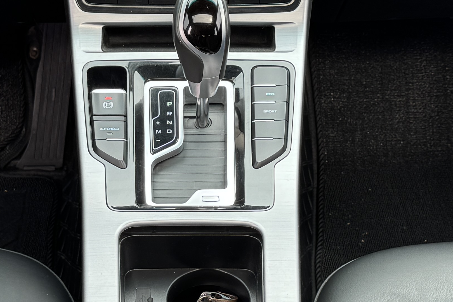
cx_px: 180
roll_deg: -2.1
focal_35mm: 88
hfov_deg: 23.1
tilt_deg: -39.6
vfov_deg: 15.5
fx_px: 1107
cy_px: 129
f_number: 1.78
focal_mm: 6.76
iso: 64
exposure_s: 1/121
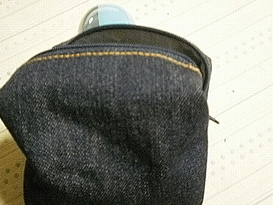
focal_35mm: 45
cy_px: 112
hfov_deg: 42.1
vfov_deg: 32.1
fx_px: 355
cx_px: 128
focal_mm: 6.51
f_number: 3.1
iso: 400
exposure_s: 1/15
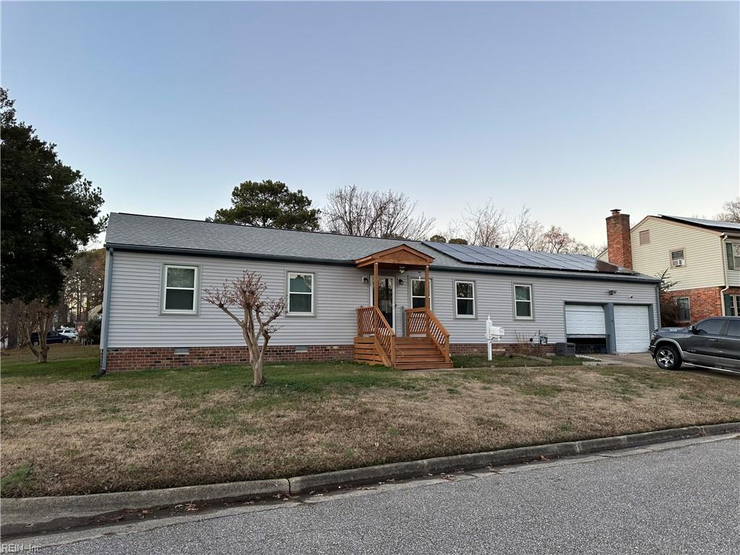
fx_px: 513
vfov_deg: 56.8
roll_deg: +0.2
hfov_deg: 71.6
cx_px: 370
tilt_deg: +5.9
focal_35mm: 24
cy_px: 278
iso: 64
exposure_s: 1/186
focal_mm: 6.86
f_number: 1.78
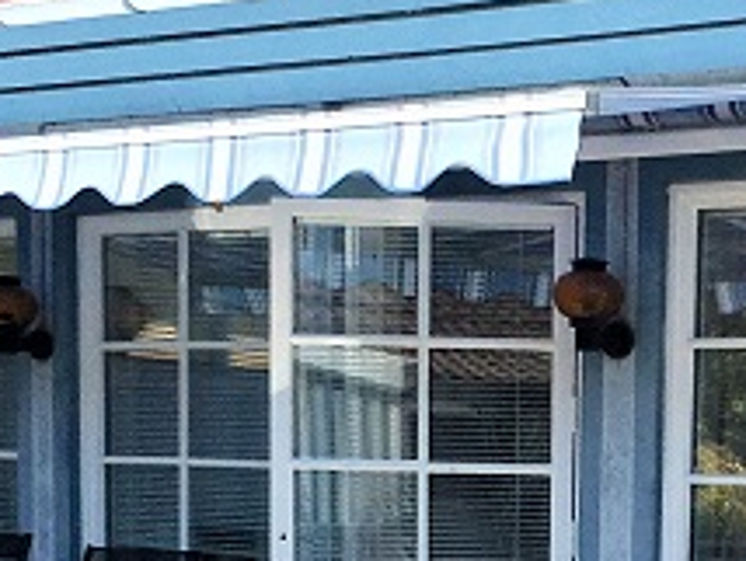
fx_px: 2201
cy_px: 660
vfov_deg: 14.1
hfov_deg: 18.5
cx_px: 823
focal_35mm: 102
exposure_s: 1/3205
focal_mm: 4.15
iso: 25
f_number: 2.2
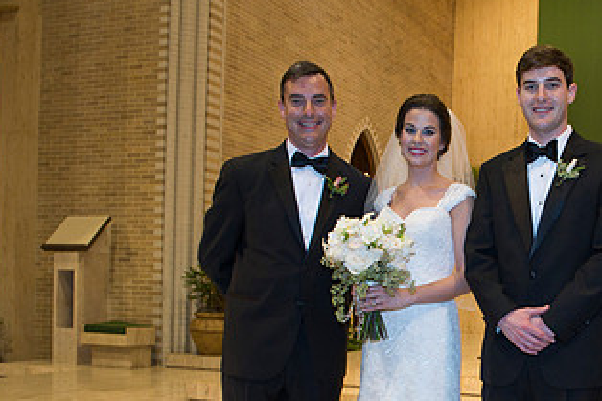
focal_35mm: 48
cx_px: 518
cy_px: 326
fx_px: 802
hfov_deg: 38.8
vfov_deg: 27.4
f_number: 5
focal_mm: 26
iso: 1600
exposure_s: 1/80
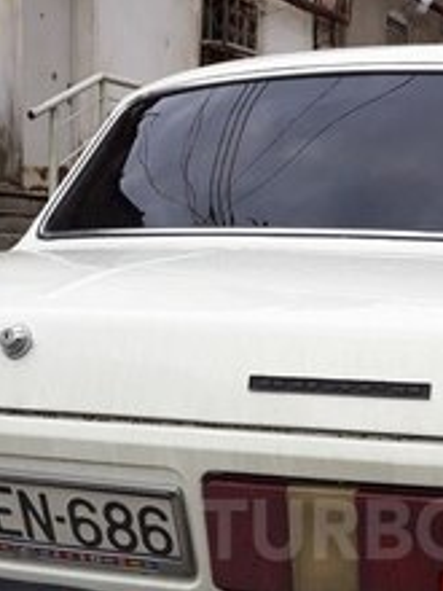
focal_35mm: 61
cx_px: 408
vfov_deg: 30.3
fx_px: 1041
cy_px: 529
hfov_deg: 23.3
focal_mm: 3.71
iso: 40
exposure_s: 1/1541
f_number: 1.7
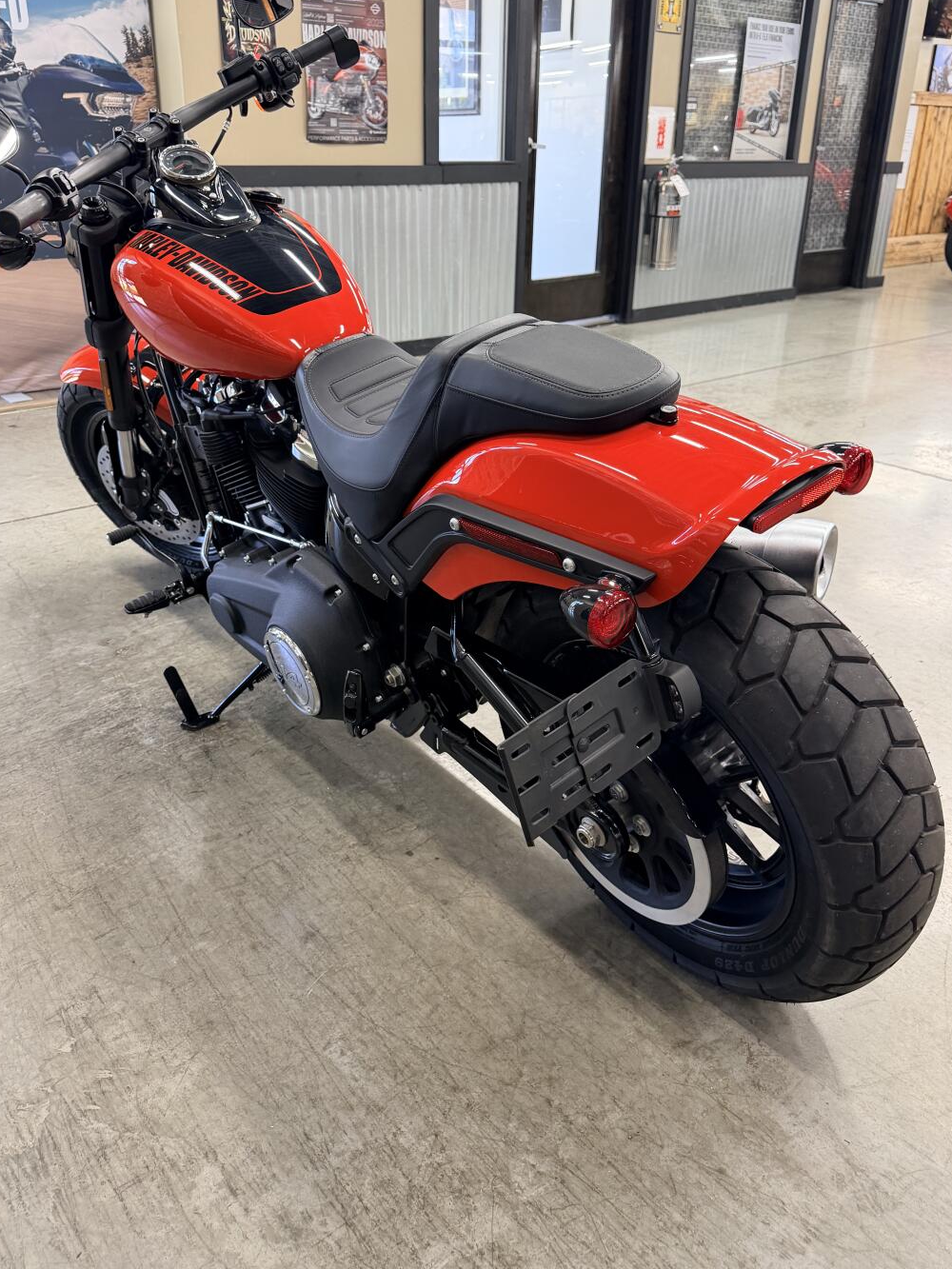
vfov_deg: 65.3
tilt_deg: -24.6
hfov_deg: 51.3
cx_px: 451
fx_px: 990
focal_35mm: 27
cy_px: 597
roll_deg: -0.7
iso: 250
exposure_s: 1/60
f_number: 1.78
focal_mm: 6.76
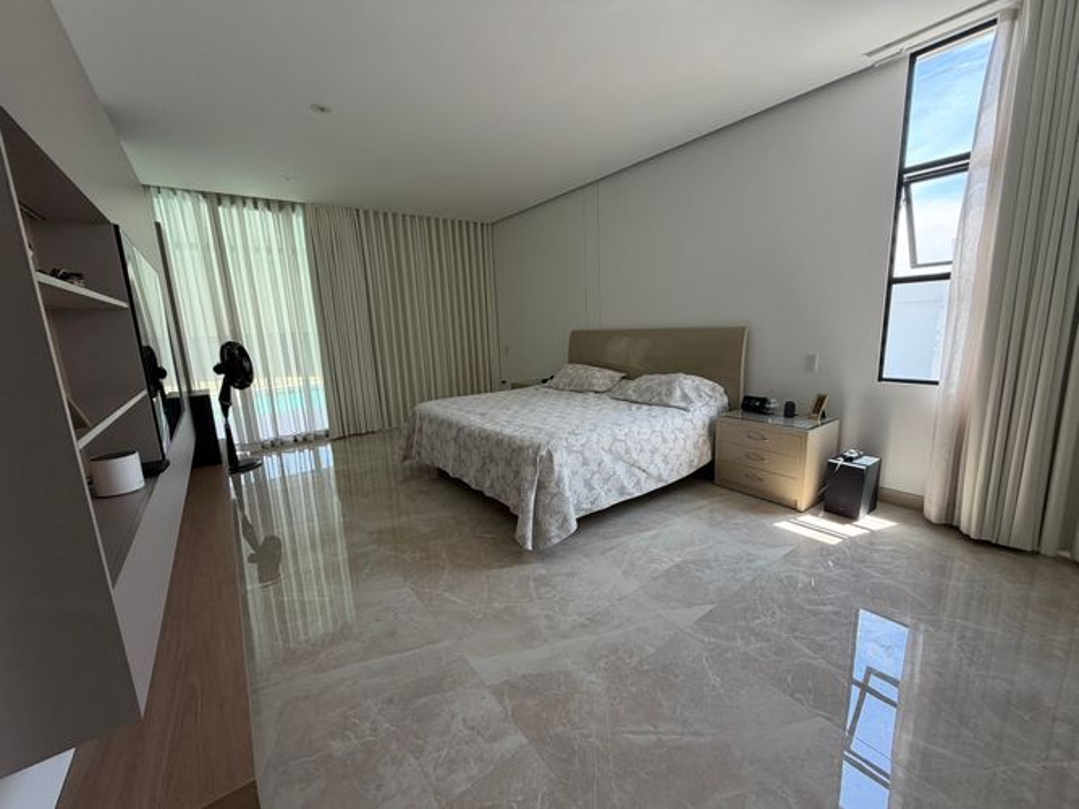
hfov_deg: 102.1
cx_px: 540
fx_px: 436
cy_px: 404
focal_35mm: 14
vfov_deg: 85.7
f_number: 2.2
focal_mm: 2.22
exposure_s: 1/121
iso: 80
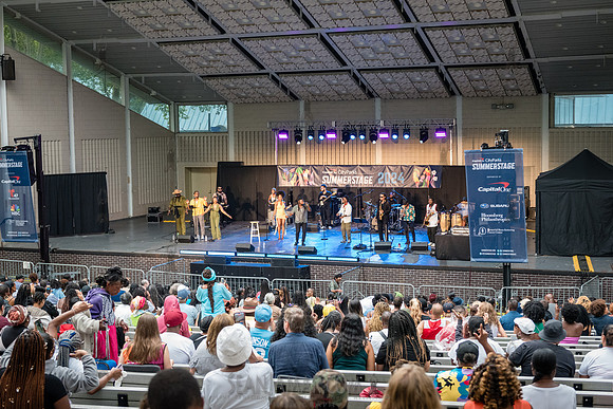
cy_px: 204
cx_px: 302
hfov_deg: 38.6
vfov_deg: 26.3
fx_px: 876
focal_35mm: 51
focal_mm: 50
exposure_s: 1/320
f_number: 4
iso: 3200
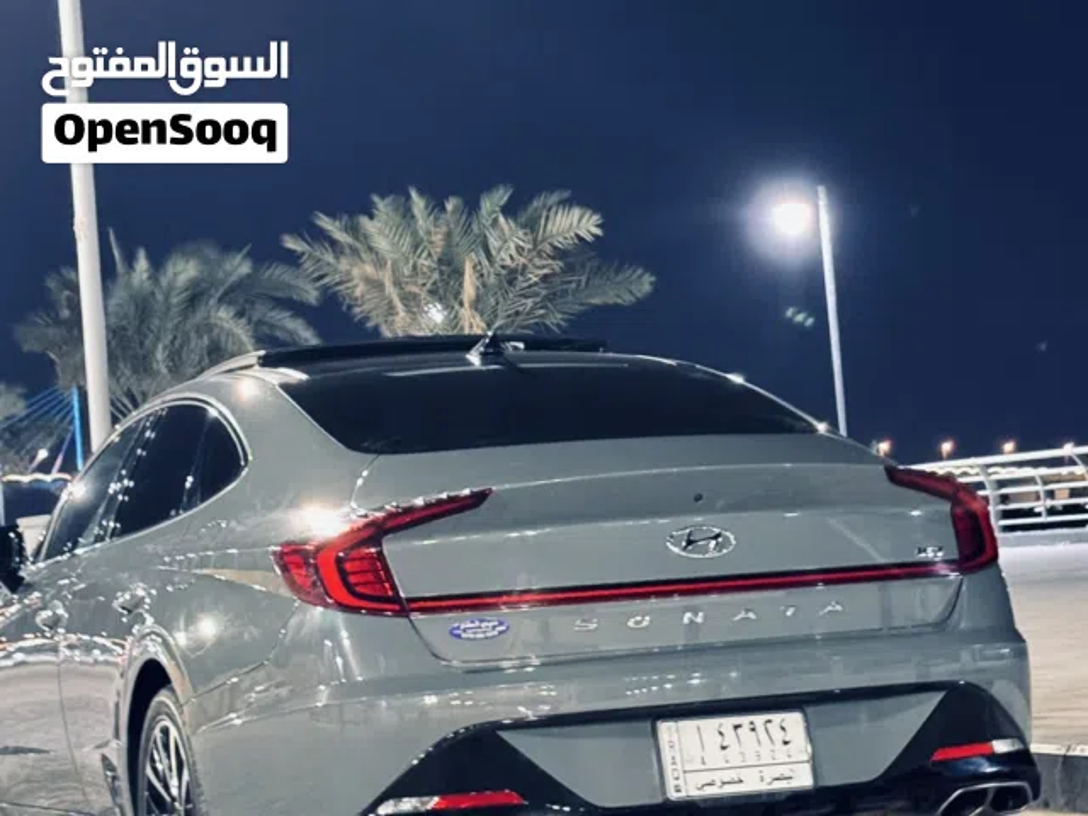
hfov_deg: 39.7
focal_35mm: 48
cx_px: 544
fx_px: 1509
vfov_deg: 30.3
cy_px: 408
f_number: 1.78
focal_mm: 6.76
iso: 800
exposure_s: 1/20
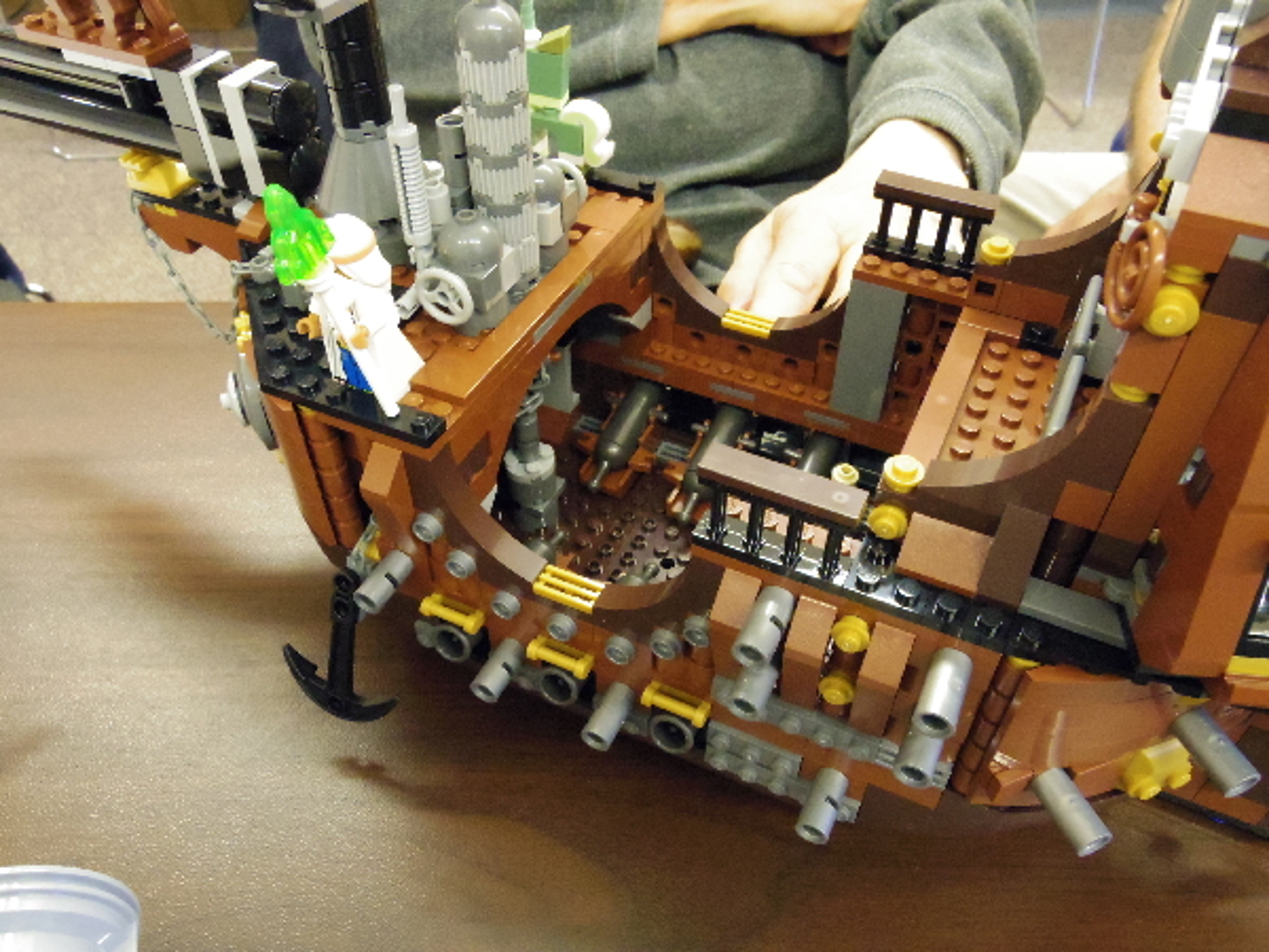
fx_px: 990
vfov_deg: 51.4
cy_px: 476
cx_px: 634
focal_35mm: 27
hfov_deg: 65.3
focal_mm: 5
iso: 2500
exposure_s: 1/50
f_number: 4.5
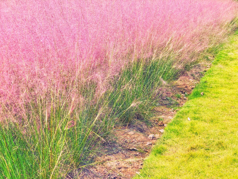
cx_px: 119
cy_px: 90
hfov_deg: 33.8
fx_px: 392
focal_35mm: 57
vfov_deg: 25.7
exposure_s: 1/302
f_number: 2.8
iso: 20
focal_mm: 6.6
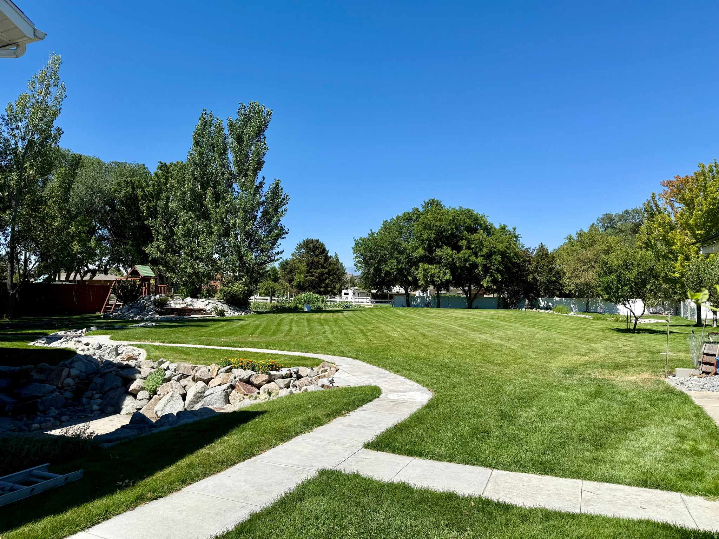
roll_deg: +0.6
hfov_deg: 71.6
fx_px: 498
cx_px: 360
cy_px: 270
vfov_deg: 56.8
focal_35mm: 24
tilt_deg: +2.0
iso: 80
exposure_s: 1/4975
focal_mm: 6.76
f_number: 1.78
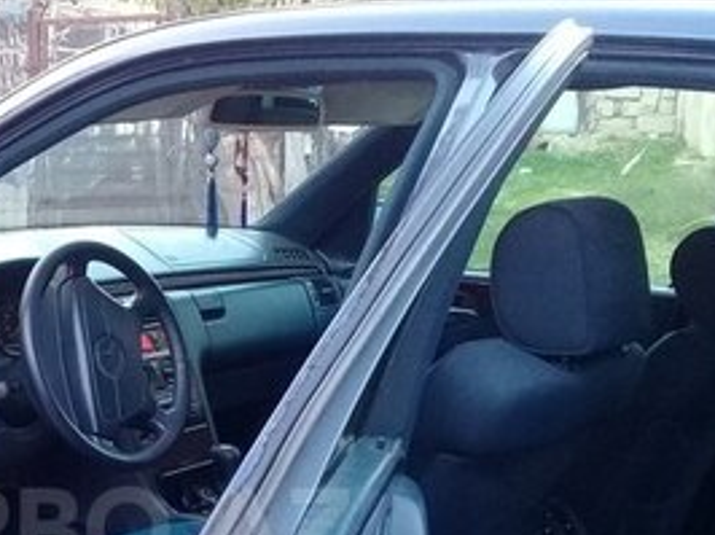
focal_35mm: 77
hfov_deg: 24.6
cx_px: 75
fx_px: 1589
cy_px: 528
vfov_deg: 18.6
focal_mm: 3.3
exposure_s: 1/33
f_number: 2.2
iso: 160
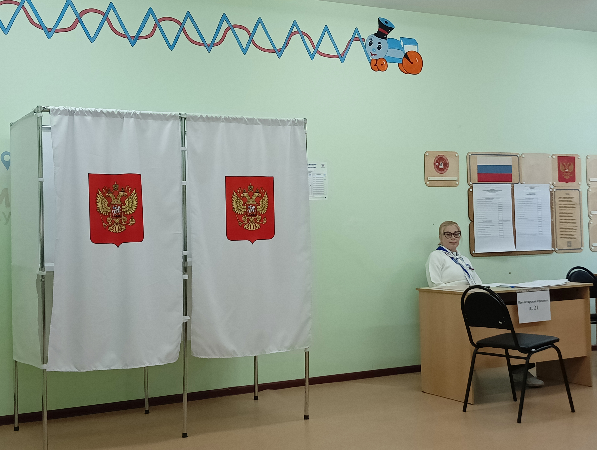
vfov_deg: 28.1
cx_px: 314
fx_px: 898
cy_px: 221
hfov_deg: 36.8
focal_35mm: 52
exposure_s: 1/100
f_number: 1.8
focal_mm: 4.05
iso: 800
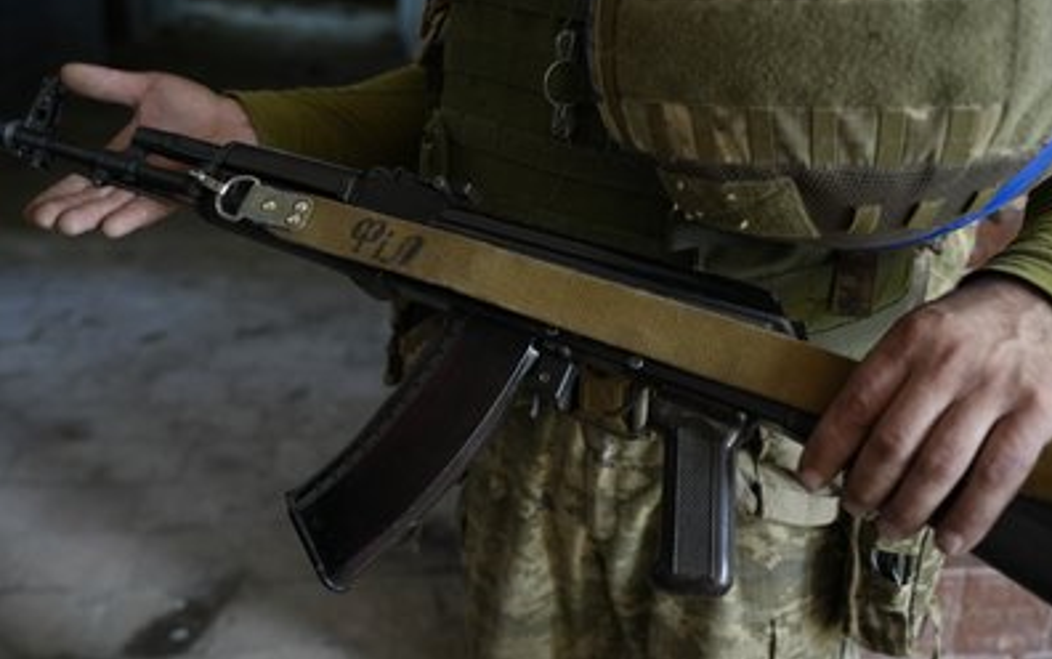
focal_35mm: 36
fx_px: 1033
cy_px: 311
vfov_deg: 35.4
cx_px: 529
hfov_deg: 54.0
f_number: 4
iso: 1600
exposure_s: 1/60
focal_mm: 35
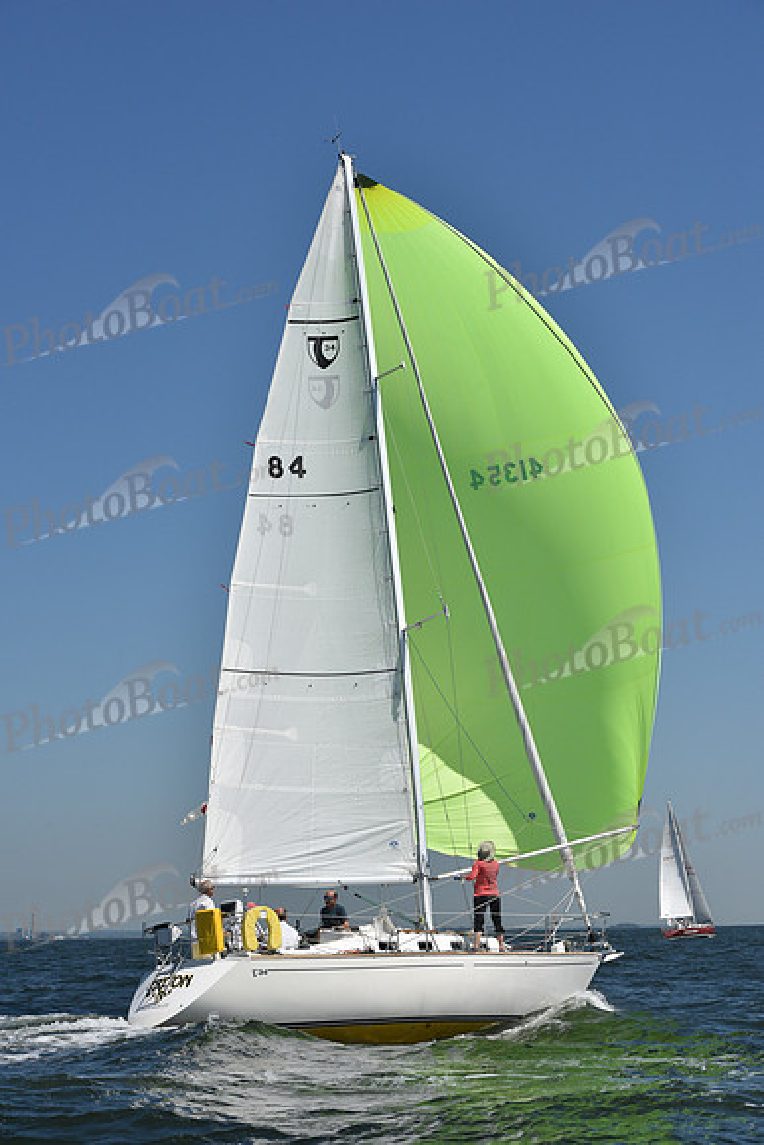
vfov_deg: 28.8
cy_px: 572
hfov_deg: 19.5
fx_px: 2227
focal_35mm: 70
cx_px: 382
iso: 250
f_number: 10
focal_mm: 70
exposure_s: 1/1250
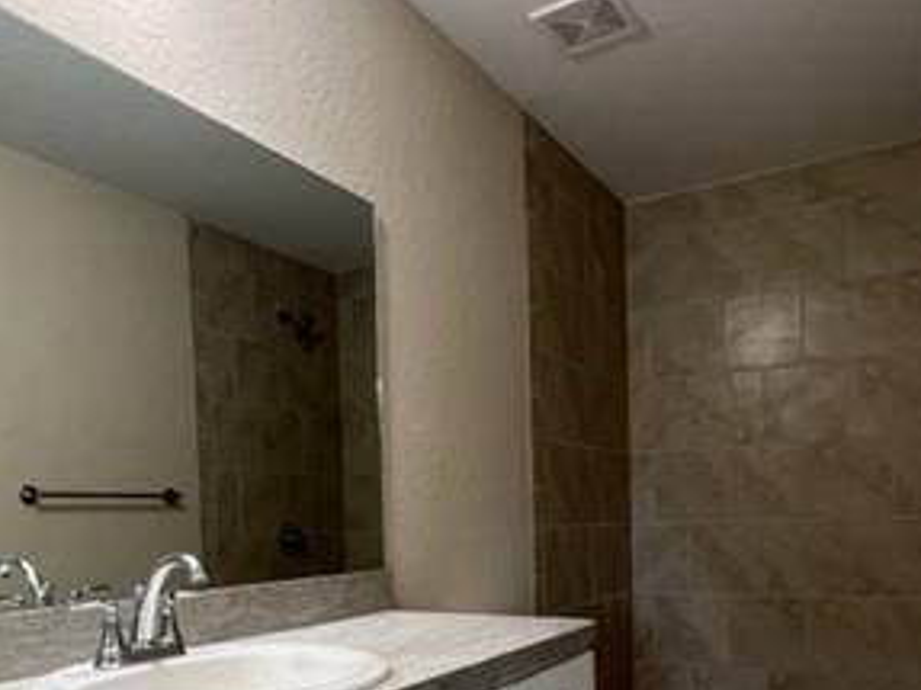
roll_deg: +1.8
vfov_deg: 45.7
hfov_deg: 61.7
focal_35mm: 29
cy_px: 552
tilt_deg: -2.5
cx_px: 456
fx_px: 771
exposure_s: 1/60
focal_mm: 1.57
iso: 200
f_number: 1.8
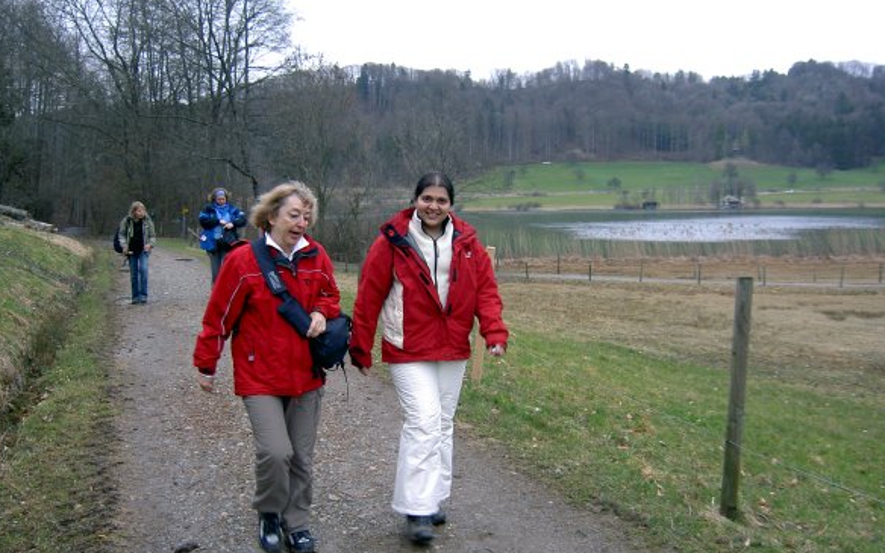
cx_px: 436
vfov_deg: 34.4
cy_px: 295
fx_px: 892
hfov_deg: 52.7
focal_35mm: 37
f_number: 2.8
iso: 50
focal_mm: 5.6
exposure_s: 1/80
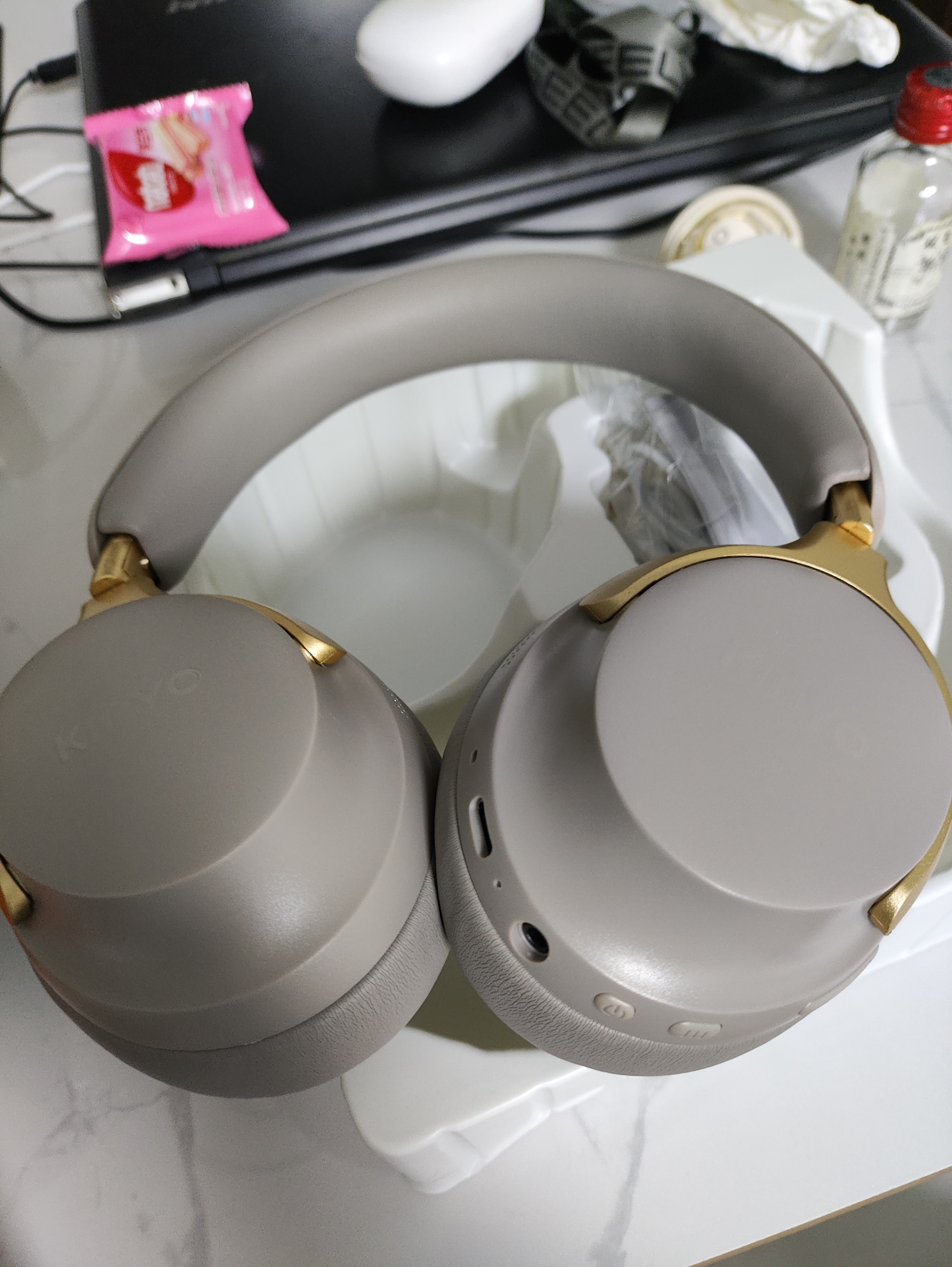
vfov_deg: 71.6
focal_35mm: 24
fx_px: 879
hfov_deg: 56.9
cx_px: 476
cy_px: 634
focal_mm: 4.68
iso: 680
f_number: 1.8
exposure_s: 1/25
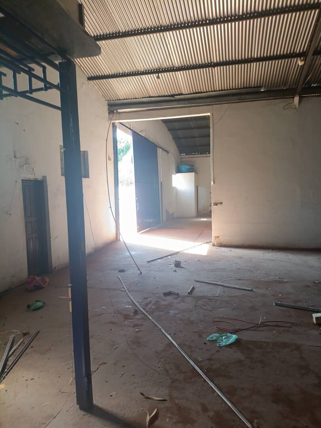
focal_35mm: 25
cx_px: 160
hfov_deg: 54.9
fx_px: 309
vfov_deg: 69.4
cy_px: 214
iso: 320
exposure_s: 1/40
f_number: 1.7
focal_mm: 4.71
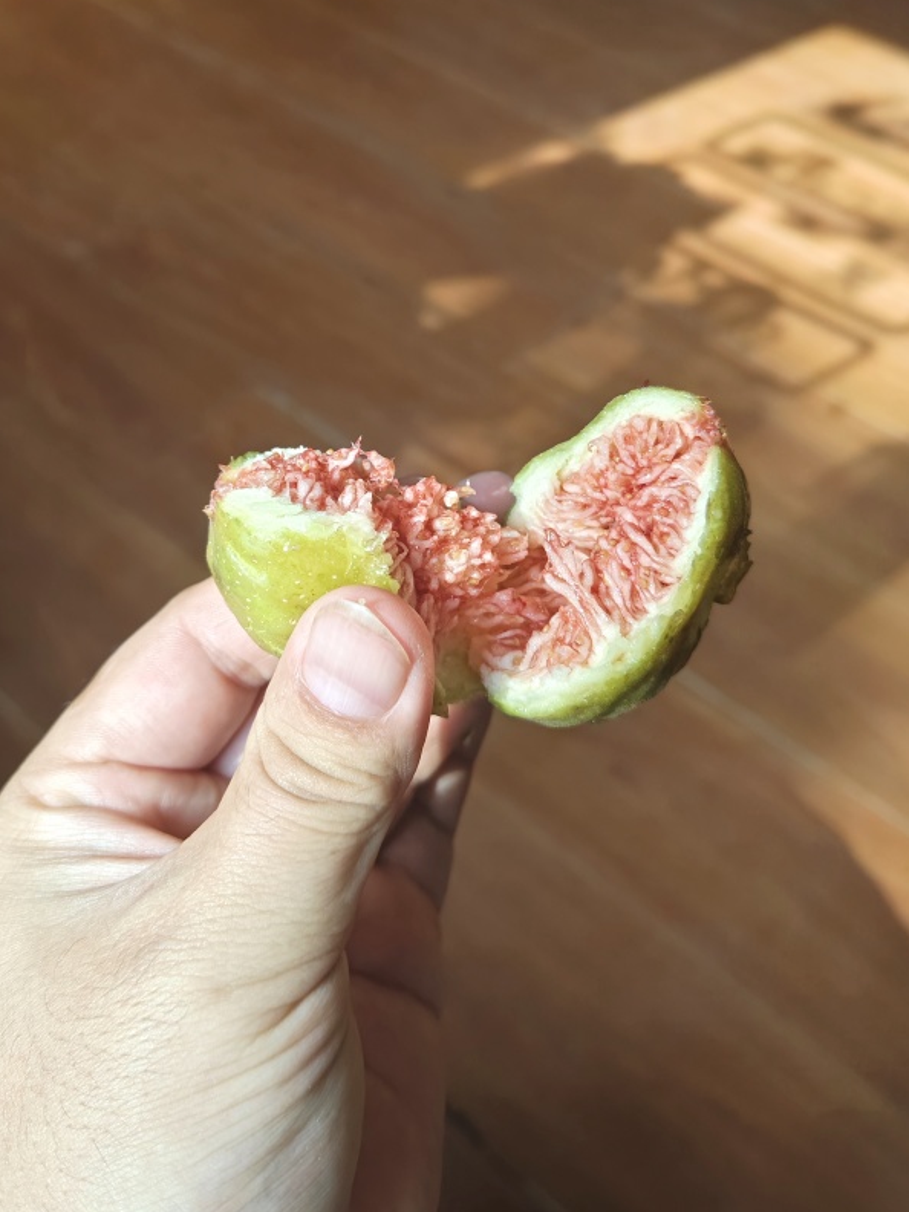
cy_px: 451
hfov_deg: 45.4
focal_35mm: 31
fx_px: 1085
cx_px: 404
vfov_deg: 57.6
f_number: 1.88
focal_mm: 5.56
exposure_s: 1/533
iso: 442
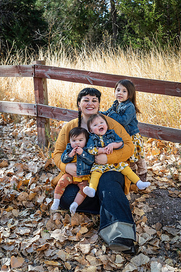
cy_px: 136
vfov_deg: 41.1
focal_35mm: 48
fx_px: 362
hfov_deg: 28.1
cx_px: 90
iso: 100
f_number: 5
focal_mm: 48
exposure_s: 1/125
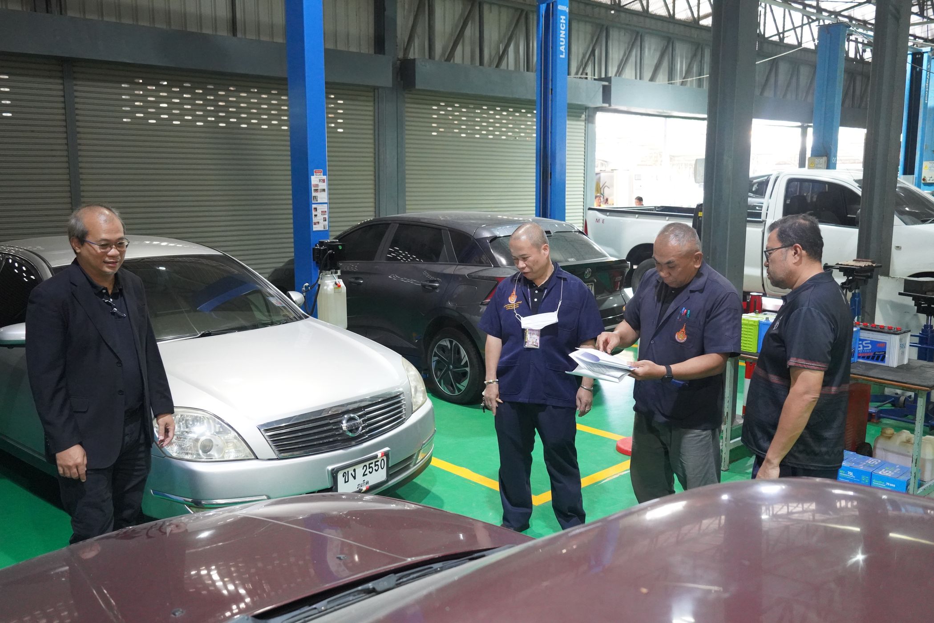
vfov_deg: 41.1
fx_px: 830
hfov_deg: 58.7
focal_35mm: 32
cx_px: 467
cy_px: 312
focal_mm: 32
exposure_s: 1/250
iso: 10000
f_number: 4.5
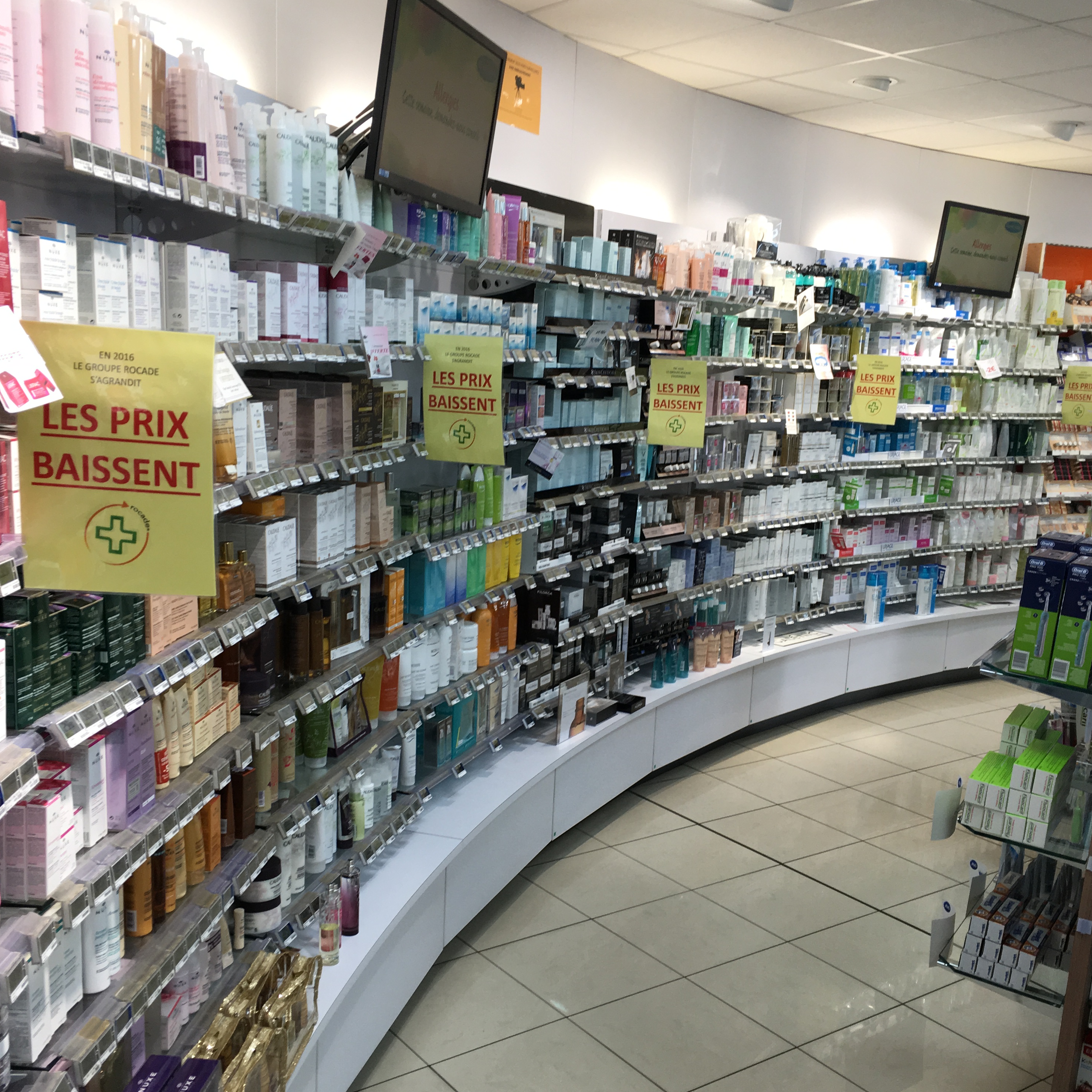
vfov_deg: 47.1
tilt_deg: -12.3
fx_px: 1249
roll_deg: -1.2
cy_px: 619
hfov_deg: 47.2
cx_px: 542
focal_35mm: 35
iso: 32
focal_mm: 4.15
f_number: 2.2
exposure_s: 1/50
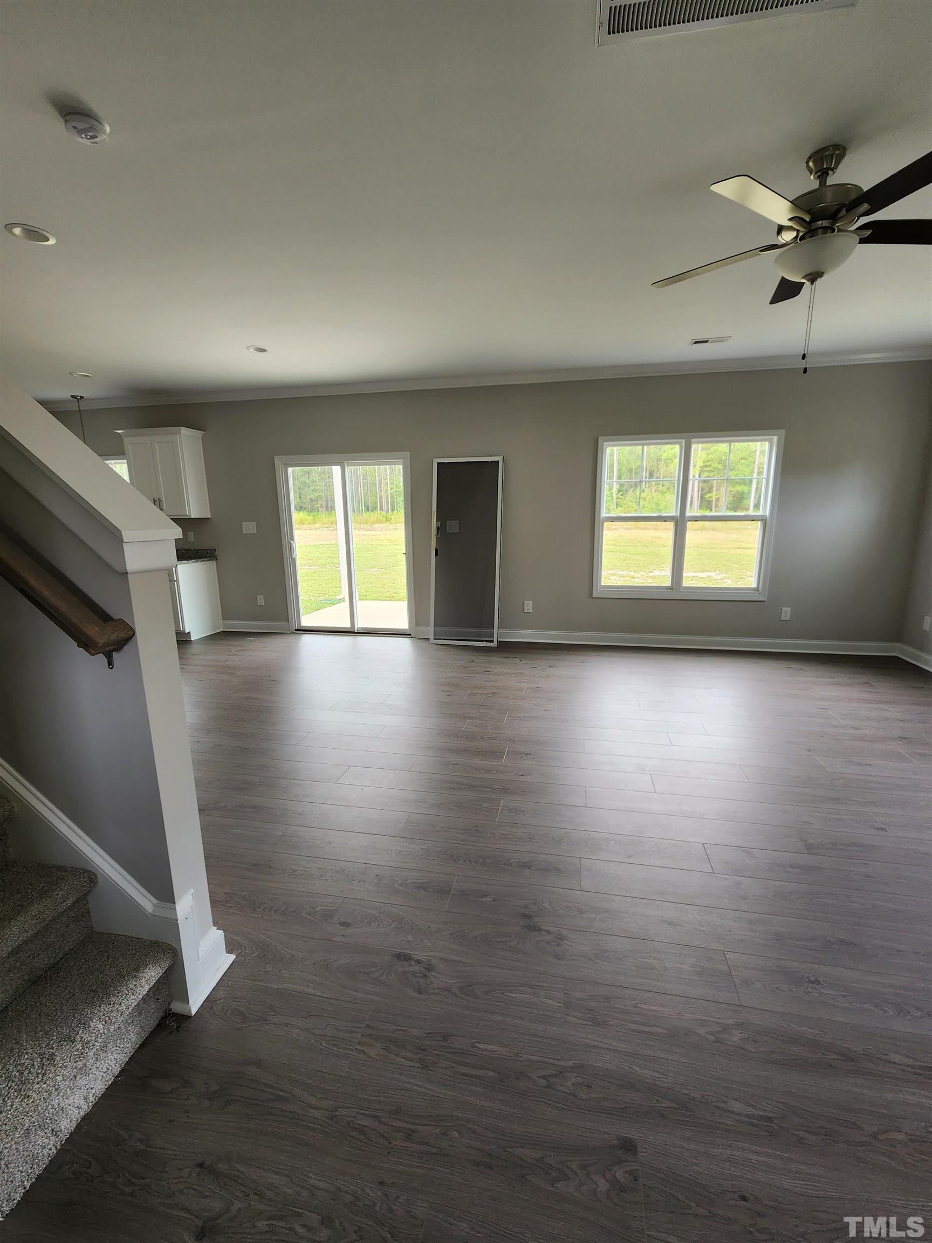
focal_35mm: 13
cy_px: 622
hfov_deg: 89.9
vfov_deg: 106.2
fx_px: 467
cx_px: 466
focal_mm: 2.2
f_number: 2.2
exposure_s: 1/60
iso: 100
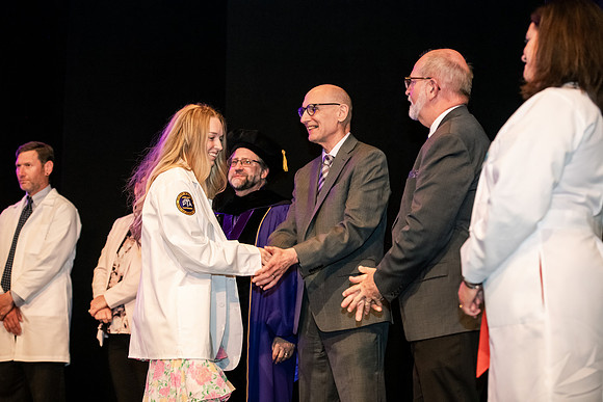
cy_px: 201
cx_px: 302
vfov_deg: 18.2
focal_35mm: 75
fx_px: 1256
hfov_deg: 27.0
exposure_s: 1/200
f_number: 3.5
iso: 3200
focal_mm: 75
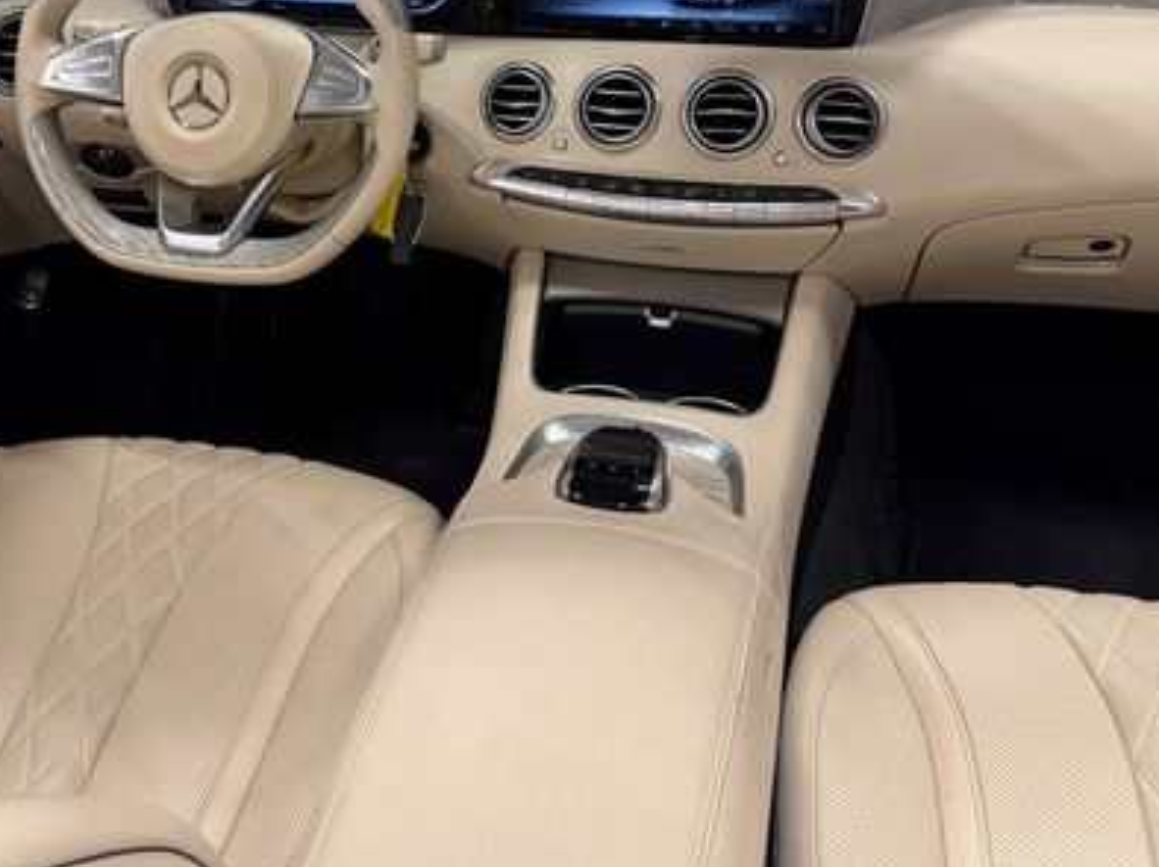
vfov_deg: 36.0
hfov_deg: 47.5
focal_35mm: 39
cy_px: 220
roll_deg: +1.8
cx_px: 450
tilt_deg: -21.3
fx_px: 1305
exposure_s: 1/183
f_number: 1.78
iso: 64
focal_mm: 6.76
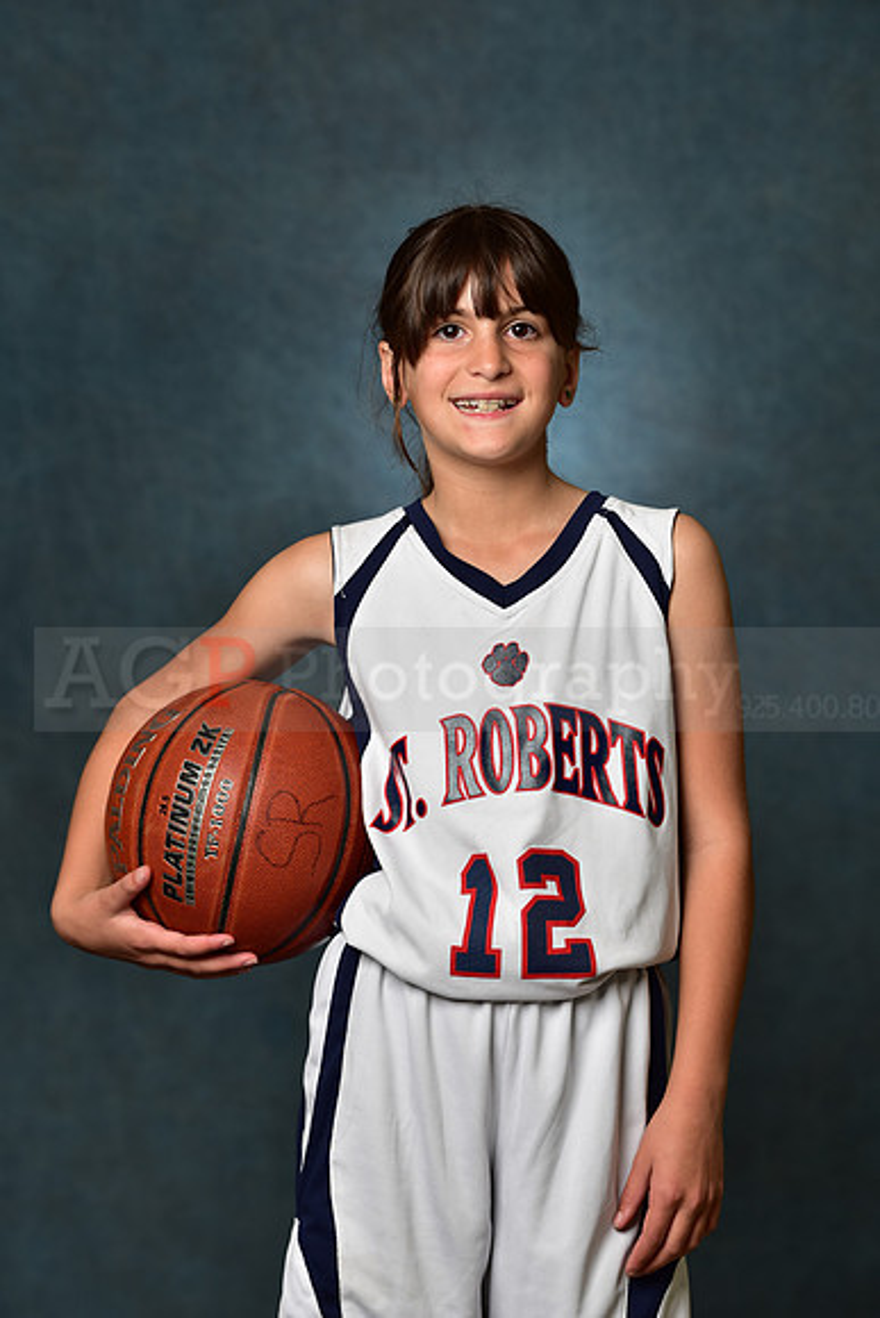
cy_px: 659
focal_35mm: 130
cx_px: 440
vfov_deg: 15.8
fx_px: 4763
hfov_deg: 10.6
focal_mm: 130
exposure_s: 1/125
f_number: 4.5
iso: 250
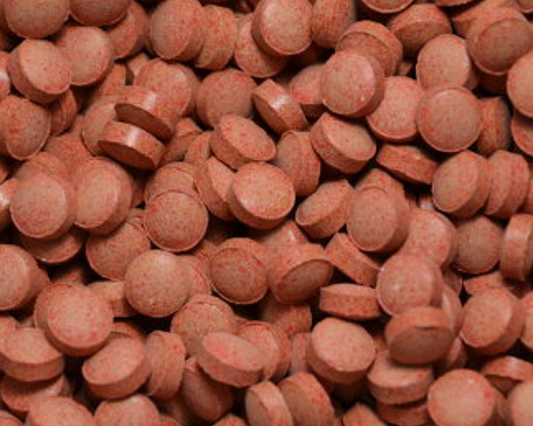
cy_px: 178
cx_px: 224
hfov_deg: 10.6
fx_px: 2885
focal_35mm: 183
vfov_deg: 8.4
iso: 1000
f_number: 4
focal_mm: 70
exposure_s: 1/500
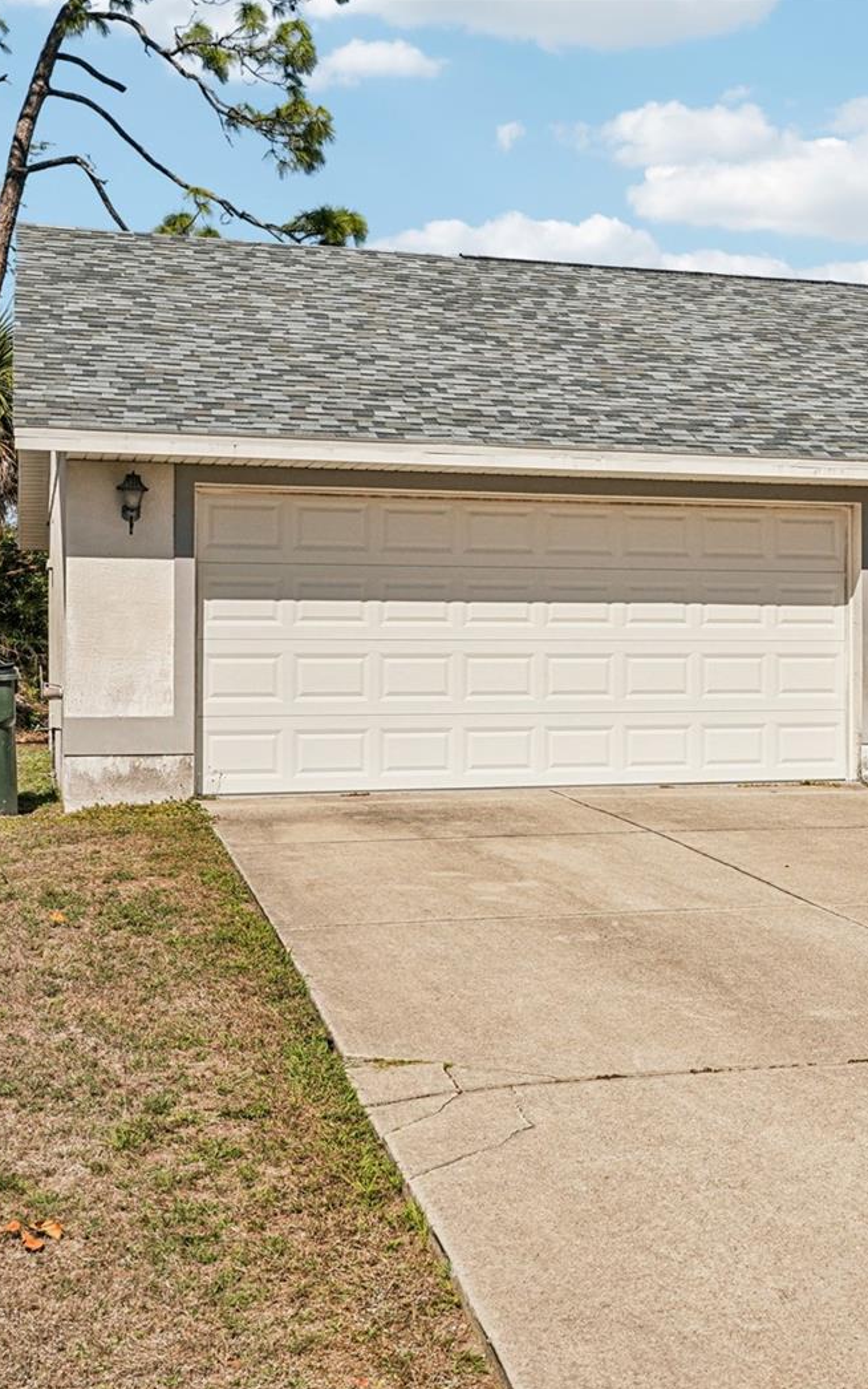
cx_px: 899
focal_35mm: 54
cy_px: 700
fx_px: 2035
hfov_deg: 23.0
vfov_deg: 37.7
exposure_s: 1/2500
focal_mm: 34.5
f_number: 8
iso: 400
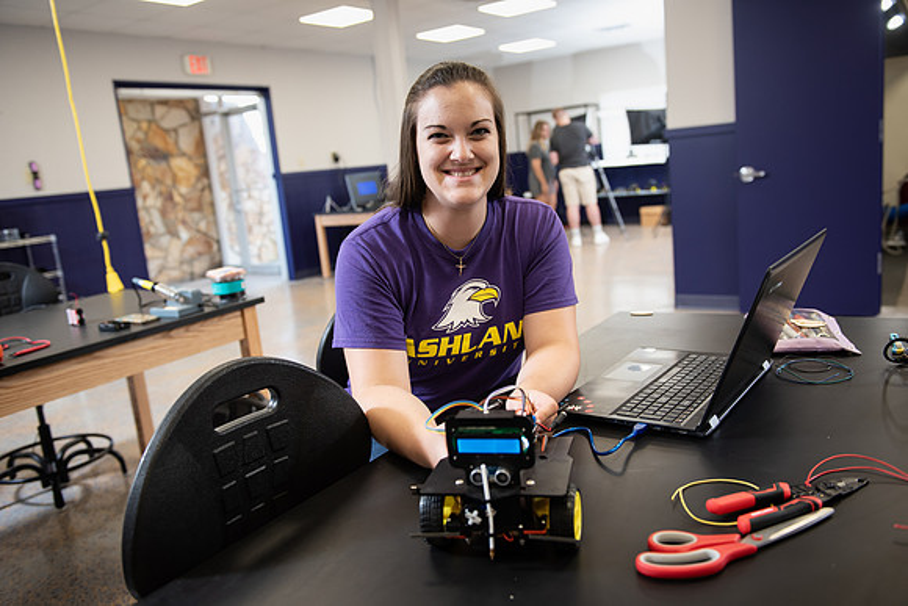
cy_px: 303
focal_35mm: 29
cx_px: 454
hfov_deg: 63.6
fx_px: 732
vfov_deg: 45.0
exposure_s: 1/200
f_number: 3.5
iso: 800
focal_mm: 29
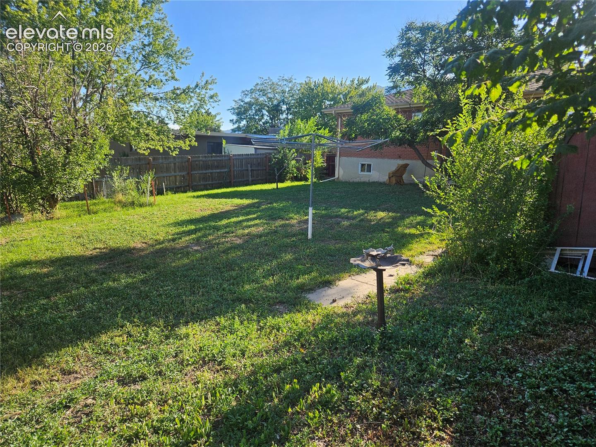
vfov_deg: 58.9
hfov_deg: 73.9
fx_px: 396
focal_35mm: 23
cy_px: 224
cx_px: 298
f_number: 1.8
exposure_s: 1/673
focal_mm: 5.4
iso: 25
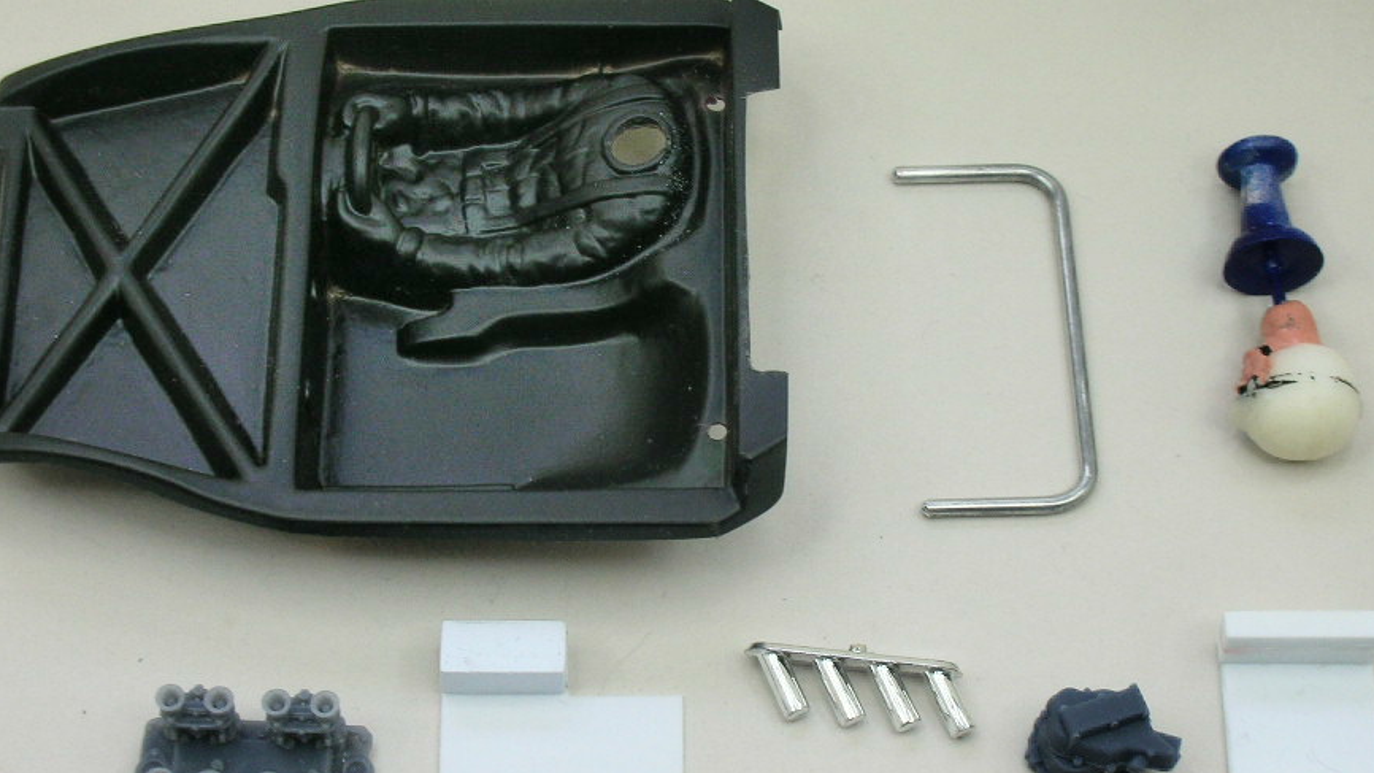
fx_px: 3424
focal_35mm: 94
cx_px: 708
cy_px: 457
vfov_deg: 12.9
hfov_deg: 22.7
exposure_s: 1/78
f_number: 4.4
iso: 50
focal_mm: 12.2
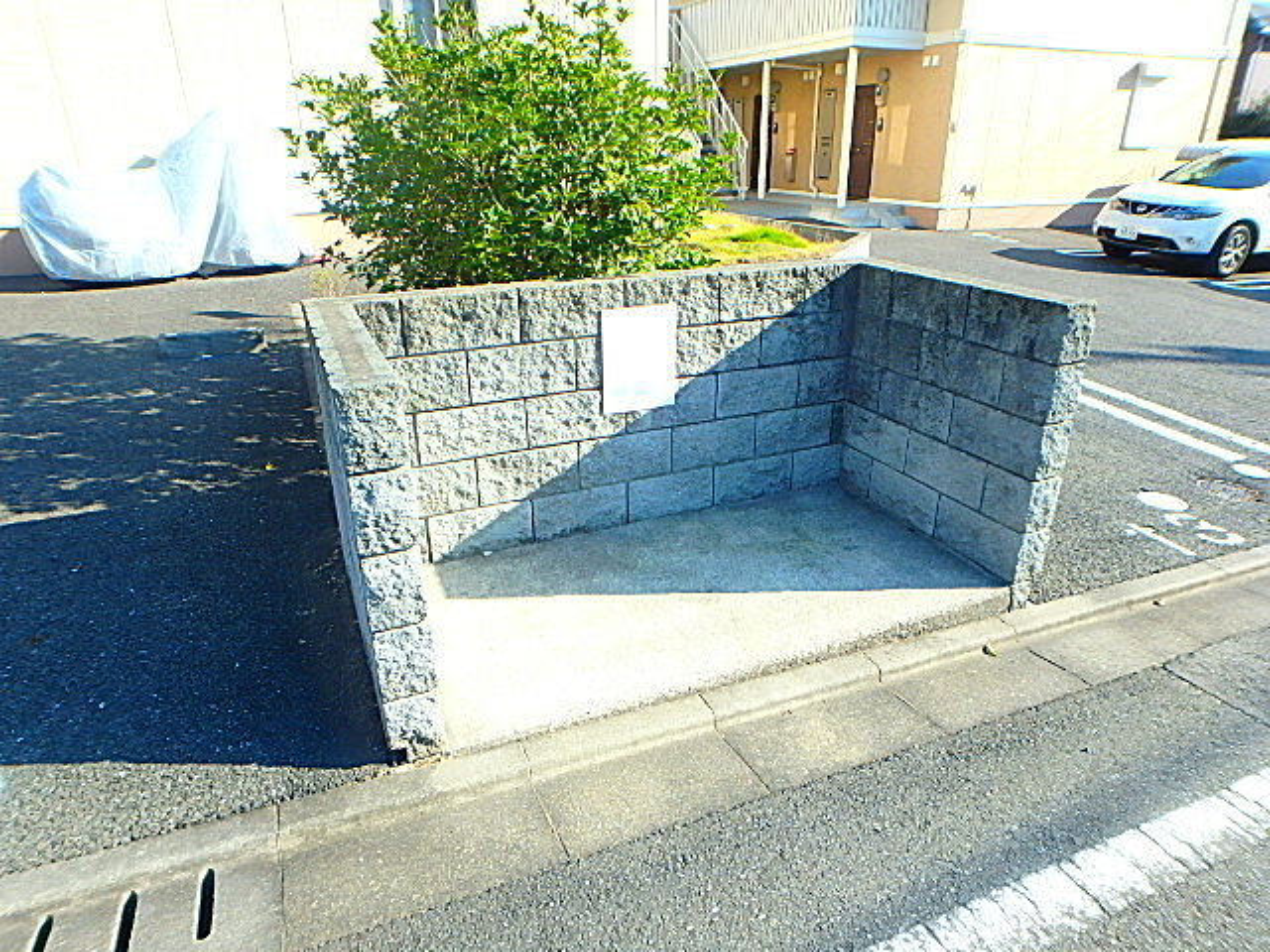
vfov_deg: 63.4
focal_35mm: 21
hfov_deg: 79.0
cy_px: 476
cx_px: 635
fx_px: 770
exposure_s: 1/250
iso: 125
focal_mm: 3.7
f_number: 3.5
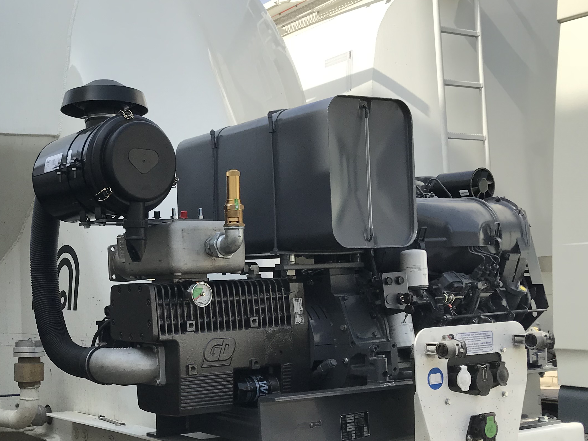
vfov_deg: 27.4
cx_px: 120
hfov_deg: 35.1
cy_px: 272
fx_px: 900
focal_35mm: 53
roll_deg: +1.8
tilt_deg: +1.5
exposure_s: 1/1953
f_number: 1.8
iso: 20
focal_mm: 3.99
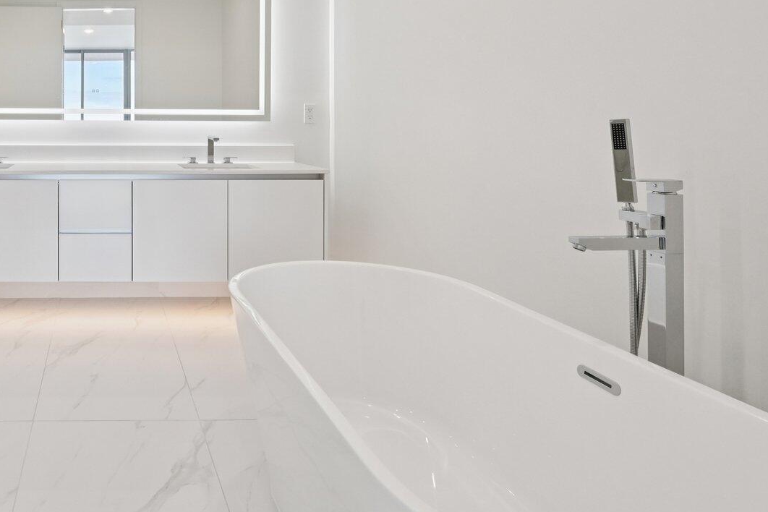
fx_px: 576
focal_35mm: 27
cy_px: 131
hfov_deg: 59.1
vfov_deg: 46.3
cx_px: 101
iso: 1000
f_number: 8
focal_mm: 14
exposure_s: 1/250
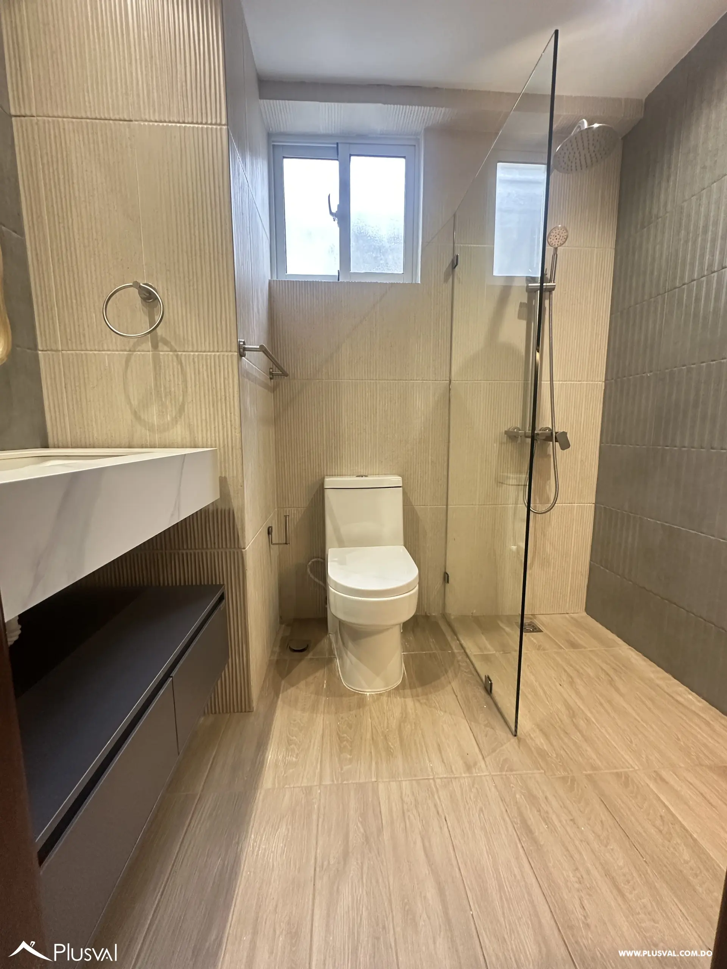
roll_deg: -1.3
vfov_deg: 102.1
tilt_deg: -7.3
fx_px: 392
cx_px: 364
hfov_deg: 85.7
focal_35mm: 14
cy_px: 484
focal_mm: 2.22
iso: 400
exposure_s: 1/60
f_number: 2.2
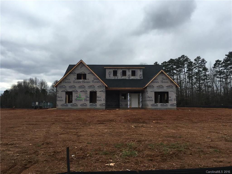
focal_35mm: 29
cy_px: 87
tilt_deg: +6.1
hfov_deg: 61.7
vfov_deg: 48.2
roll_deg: +0.3
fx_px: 194
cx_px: 116
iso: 25
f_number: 2.2
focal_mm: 4.15
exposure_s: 1/938
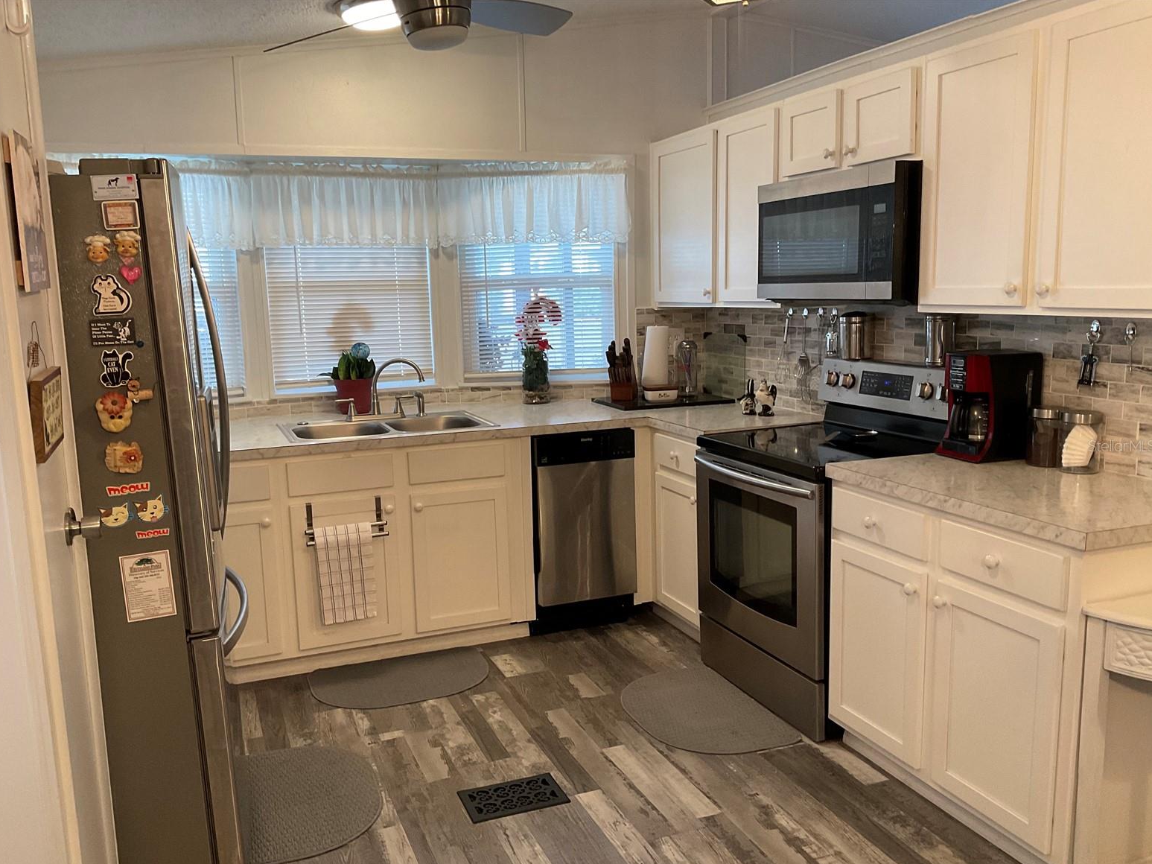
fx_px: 998
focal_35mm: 30
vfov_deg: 46.8
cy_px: 445
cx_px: 563
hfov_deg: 60.0
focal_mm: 3
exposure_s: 1/60
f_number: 1.8
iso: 100
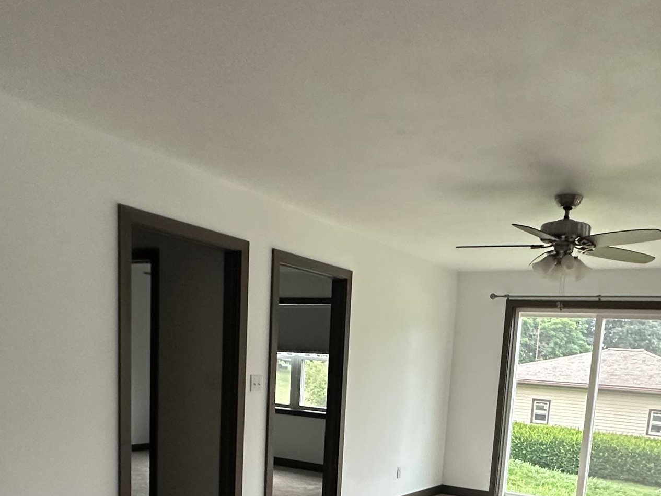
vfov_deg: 38.3
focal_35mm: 34
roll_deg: -1.8
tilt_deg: -7.5
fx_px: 649
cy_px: 467
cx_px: 397
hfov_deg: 53.6
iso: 320
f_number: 2.2
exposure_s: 1/99
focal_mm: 2.22
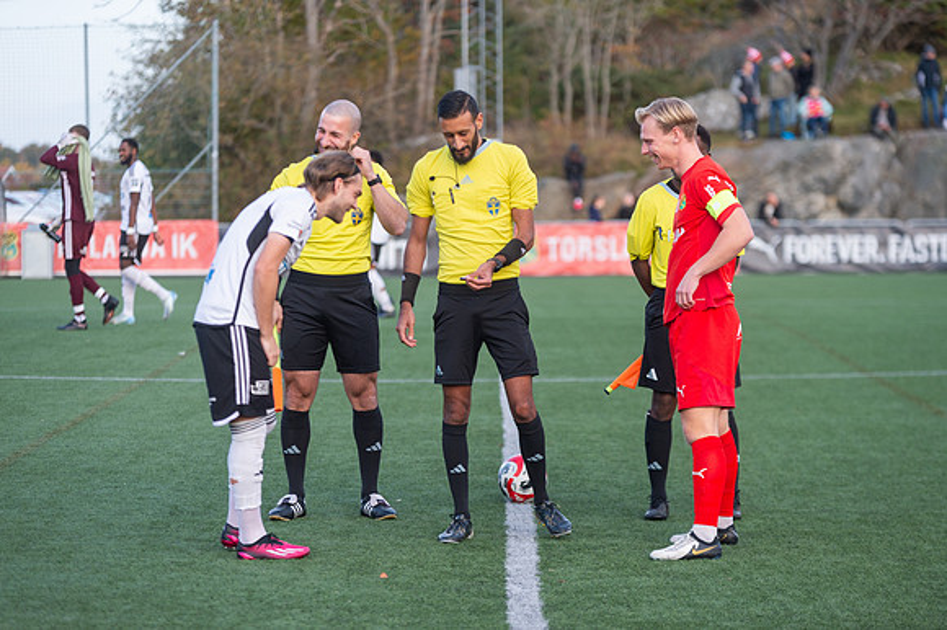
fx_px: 3418
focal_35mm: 130
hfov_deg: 15.8
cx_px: 474
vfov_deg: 10.5
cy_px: 315
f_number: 3.2
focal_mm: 130
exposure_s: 1/1250
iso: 560
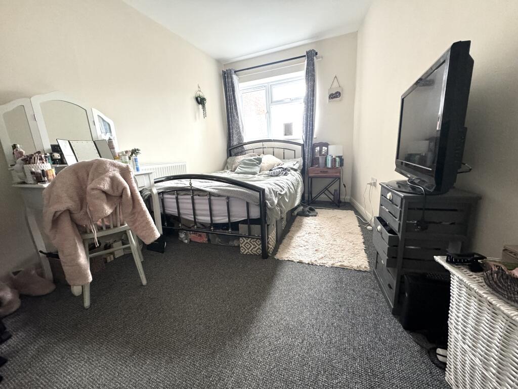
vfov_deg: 85.7
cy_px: 194
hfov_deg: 102.1
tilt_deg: -12.0
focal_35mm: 14
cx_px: 259
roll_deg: +2.7
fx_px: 209
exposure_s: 1/99
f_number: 2.2
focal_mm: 2.22
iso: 320
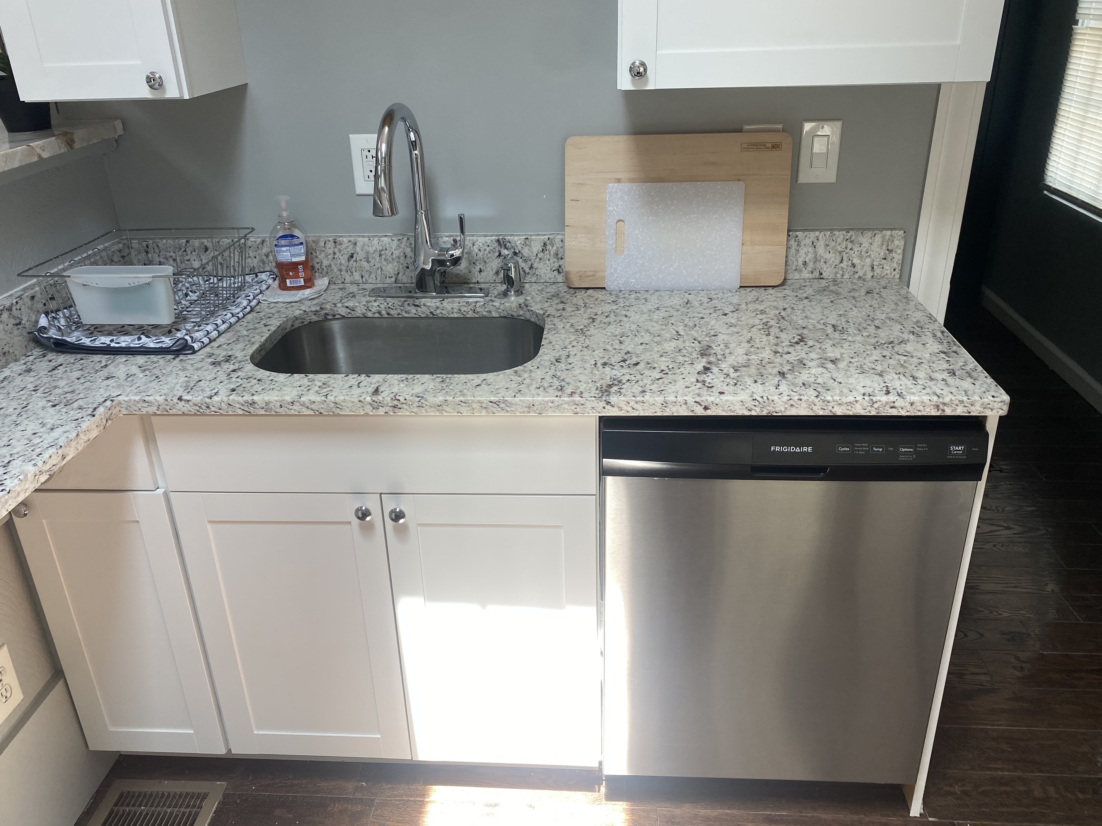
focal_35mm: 28
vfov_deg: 49.7
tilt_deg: -26.8
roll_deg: +1.6
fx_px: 891
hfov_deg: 63.4
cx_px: 532
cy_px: 440
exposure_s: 1/120
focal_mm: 4.25
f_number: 1.8
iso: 64
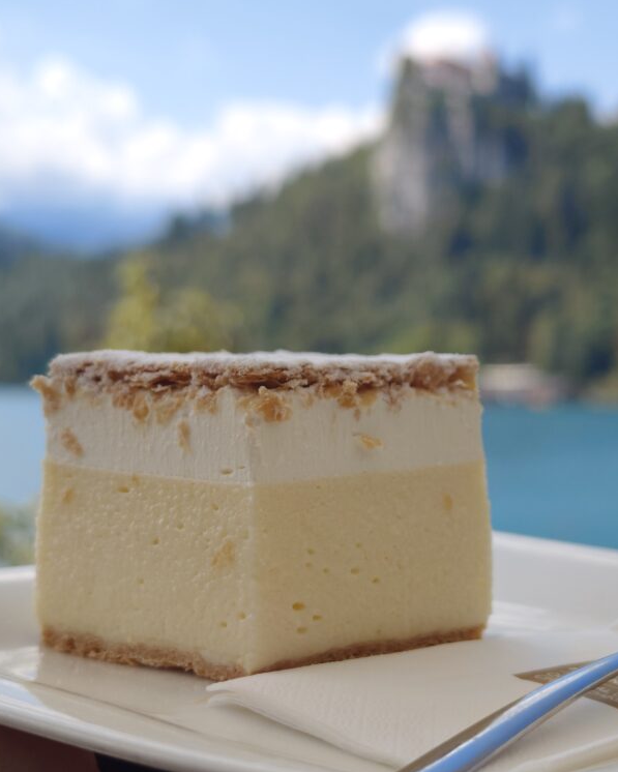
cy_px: 393
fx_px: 1532
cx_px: 392
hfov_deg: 22.8
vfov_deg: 28.3
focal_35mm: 67
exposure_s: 1/1508
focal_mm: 8.72
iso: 50
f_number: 1.63
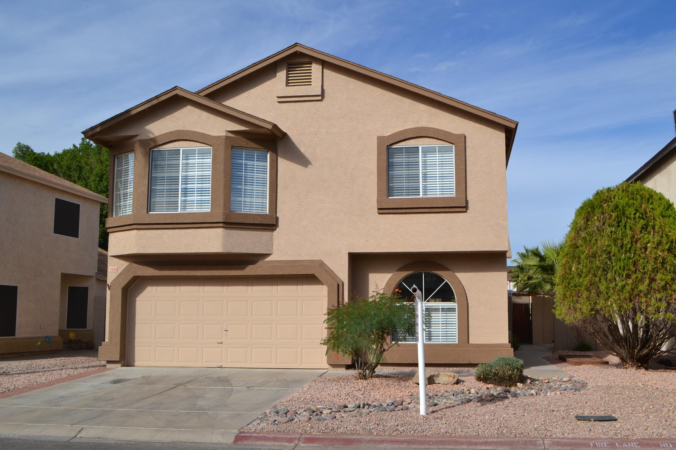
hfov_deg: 57.2
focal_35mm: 33
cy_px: 225
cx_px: 338
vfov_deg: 40.0
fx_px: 620
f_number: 9
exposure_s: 1/320
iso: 100
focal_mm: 22
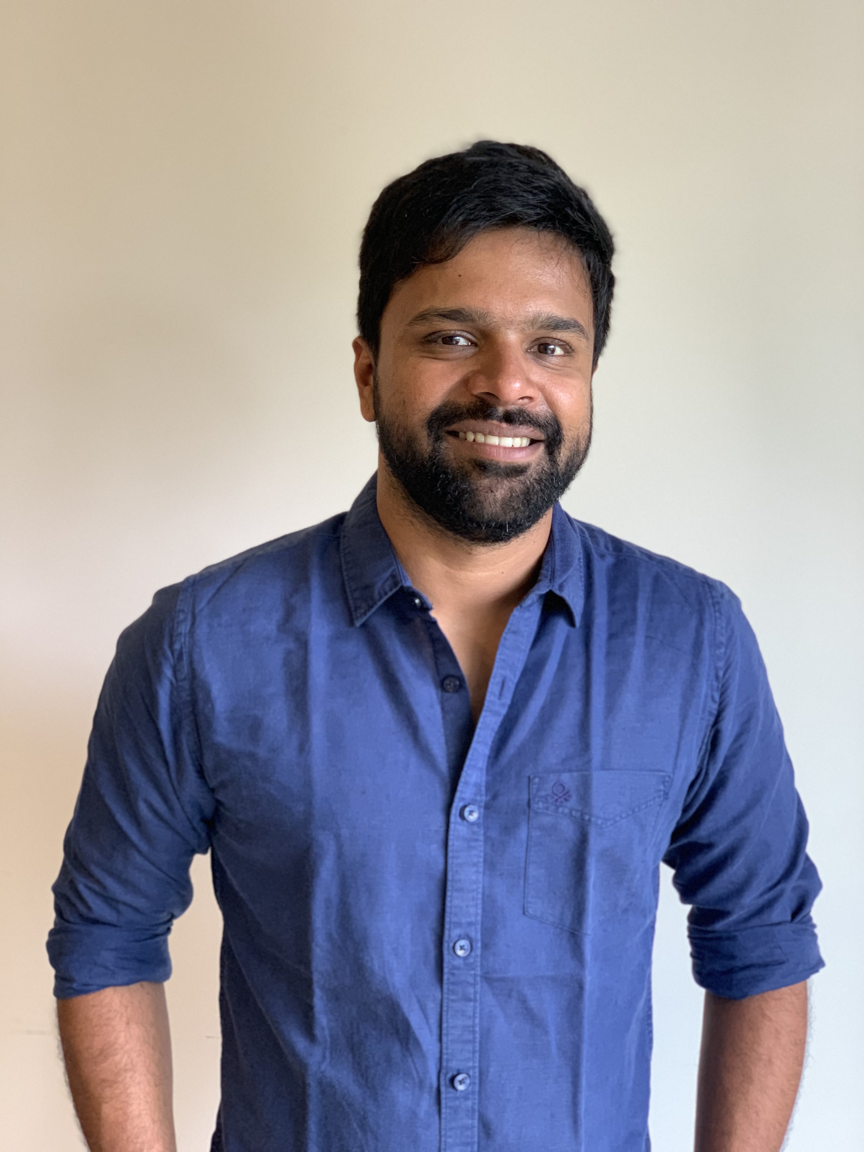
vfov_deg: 36.8
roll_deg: -0.8
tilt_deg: -5.7
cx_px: 432
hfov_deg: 28.0
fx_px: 1731
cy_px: 576
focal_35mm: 52
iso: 160
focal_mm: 6
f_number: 2.4
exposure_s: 1/60
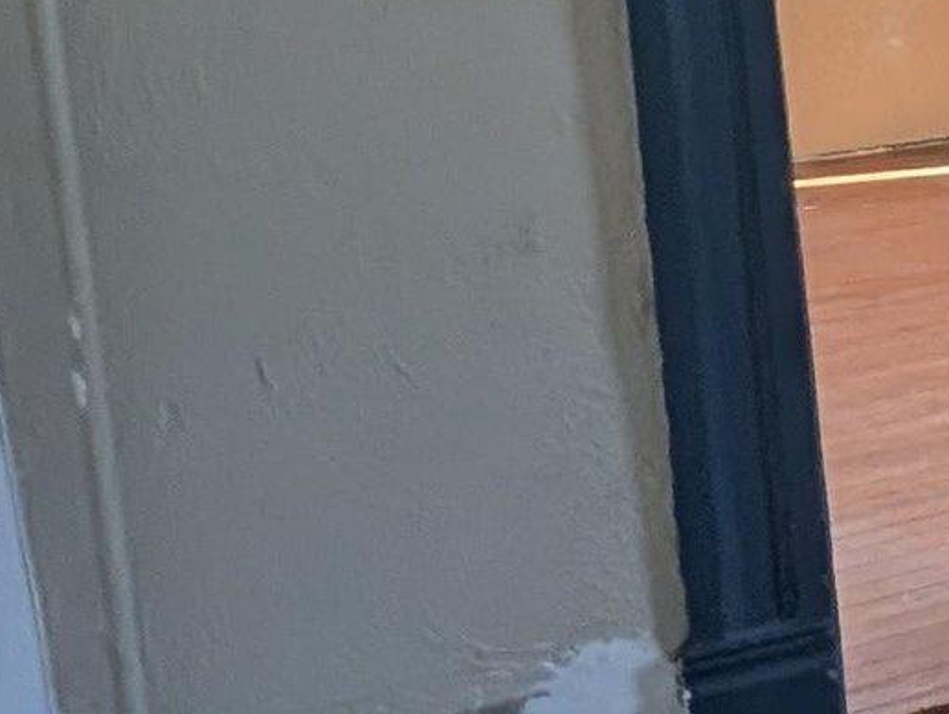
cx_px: 2592
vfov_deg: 19.8
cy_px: -79
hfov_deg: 12.9
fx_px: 1949
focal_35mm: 71
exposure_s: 1/172
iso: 49
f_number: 1.7
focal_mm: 2.02
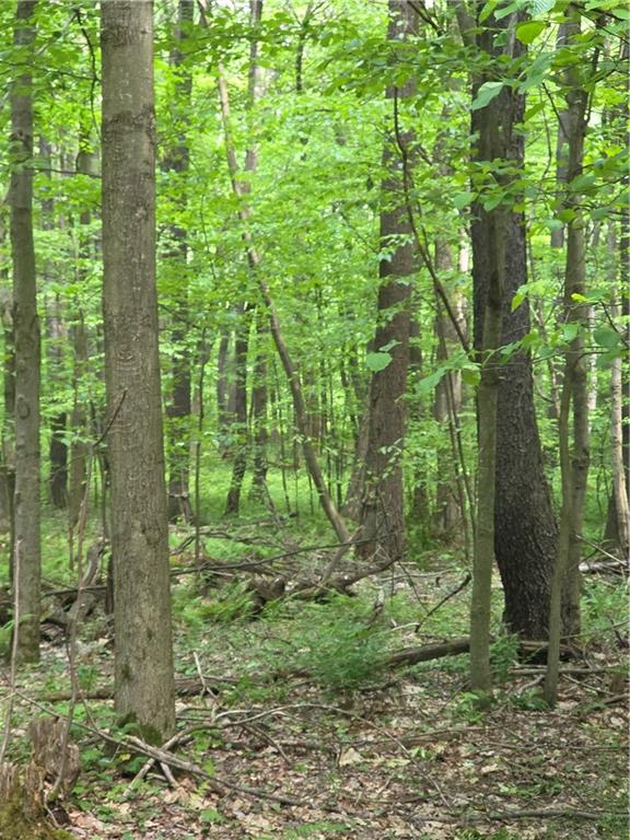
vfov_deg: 28.2
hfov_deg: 21.3
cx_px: 315
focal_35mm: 69
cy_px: 420
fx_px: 1674
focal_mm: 7.9
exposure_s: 1/120
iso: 160
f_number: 2.4
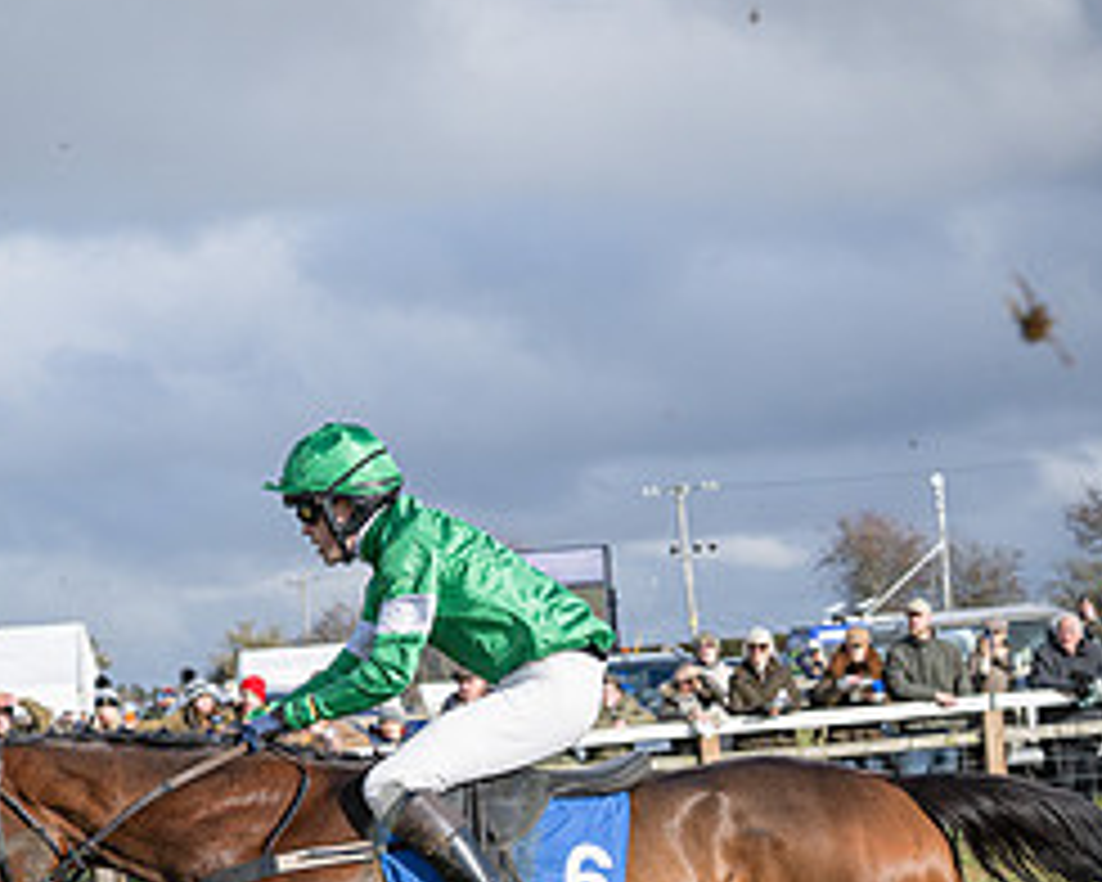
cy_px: 832
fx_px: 4142
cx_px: 449
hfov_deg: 15.1
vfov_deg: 12.0
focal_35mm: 127
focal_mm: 49
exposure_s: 1/1600
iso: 200
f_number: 4
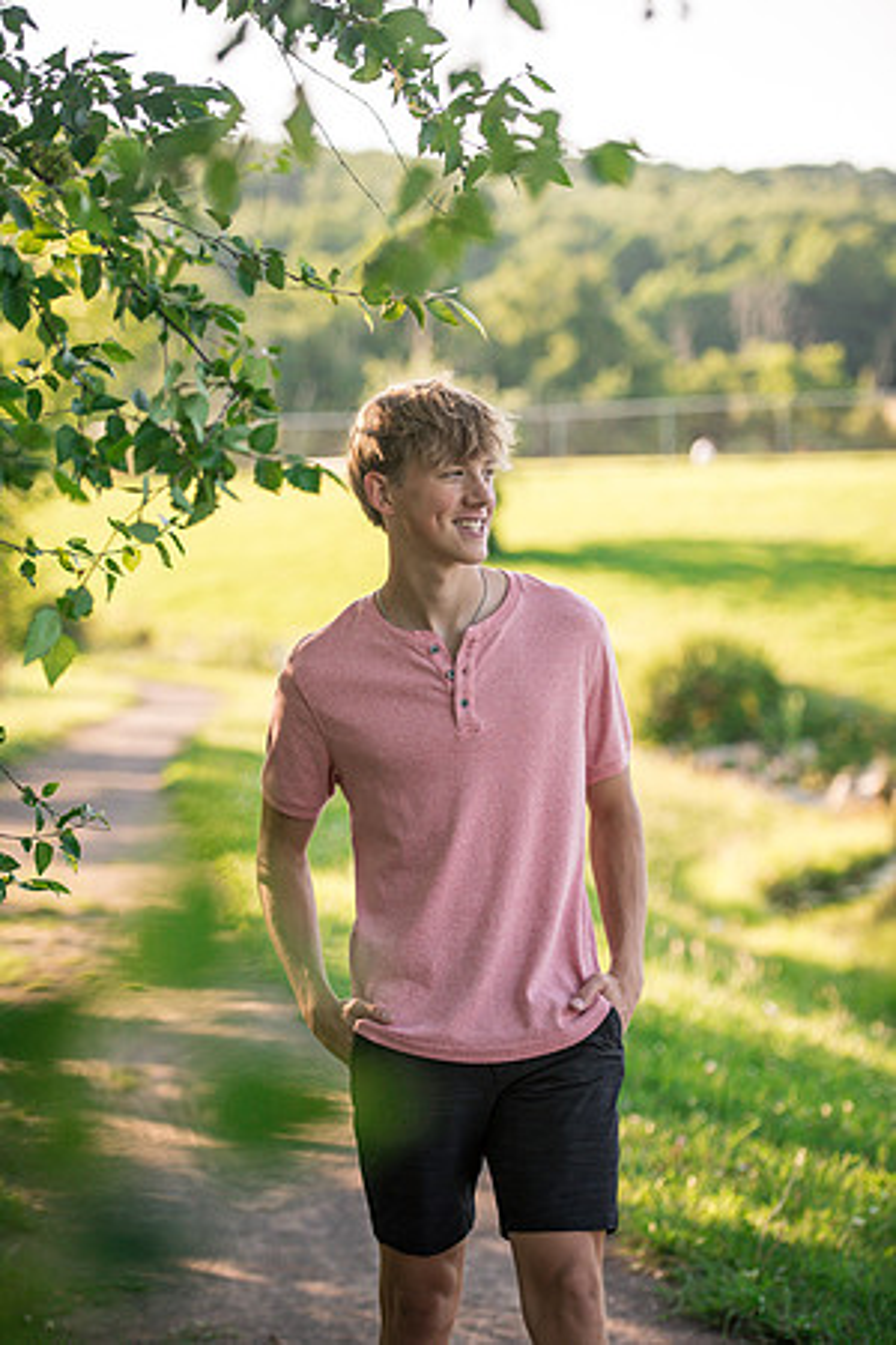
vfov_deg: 22.6
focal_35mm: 90
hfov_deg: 15.2
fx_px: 3360
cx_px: 448
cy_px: 672
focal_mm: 90
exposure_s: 1/2000
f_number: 2.8
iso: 800
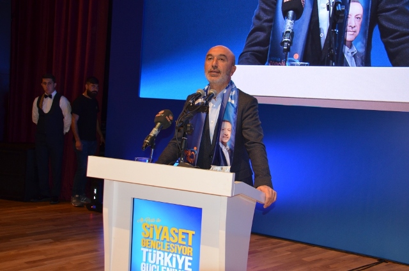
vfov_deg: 29.7
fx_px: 510
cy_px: 136
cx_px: 204
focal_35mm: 45
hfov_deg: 43.7
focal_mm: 30
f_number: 4.2
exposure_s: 1/60
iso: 1000
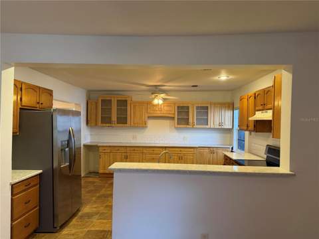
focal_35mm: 24
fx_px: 221
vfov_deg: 56.8
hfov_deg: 71.6
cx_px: 160
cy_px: 120
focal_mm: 6.76
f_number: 1.78
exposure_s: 1/60
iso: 250
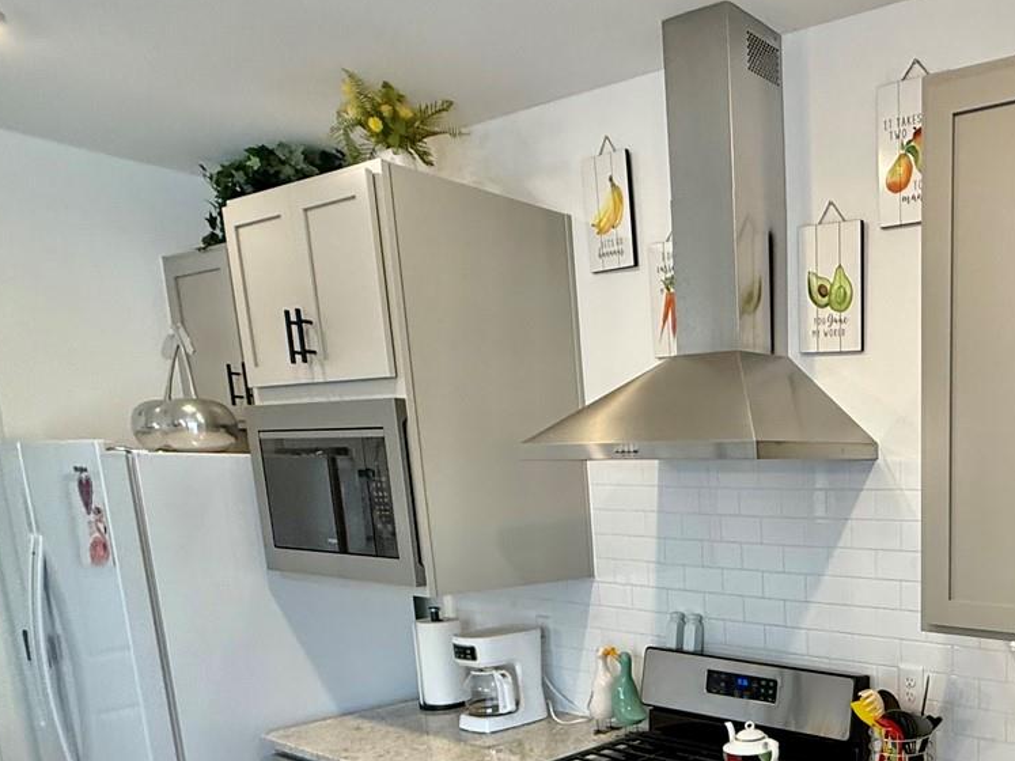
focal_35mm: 30
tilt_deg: -10.2
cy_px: 644
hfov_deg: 51.1
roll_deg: -0.5
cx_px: 959
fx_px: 880
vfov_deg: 43.8
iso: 250
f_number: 2.2
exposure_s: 1/120
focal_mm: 2.22
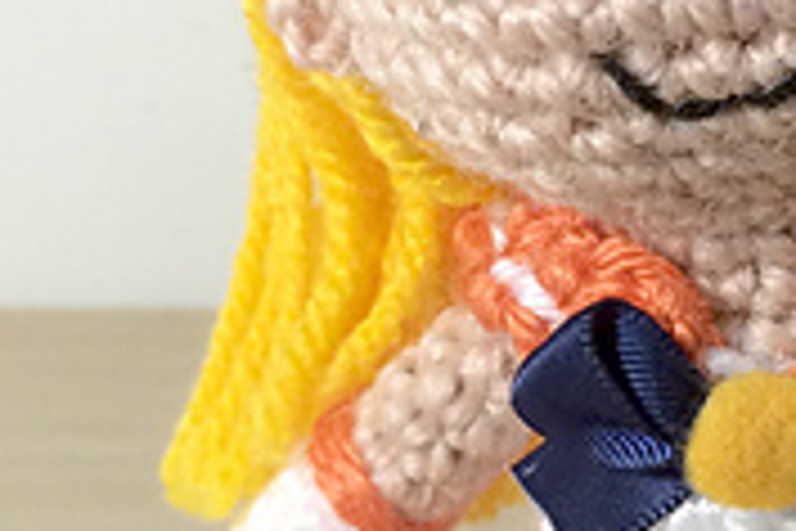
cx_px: 648
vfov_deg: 12.1
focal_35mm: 113
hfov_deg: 17.9
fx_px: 2498
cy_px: 198
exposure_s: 1/100
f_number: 2.2
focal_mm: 4.12
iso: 64
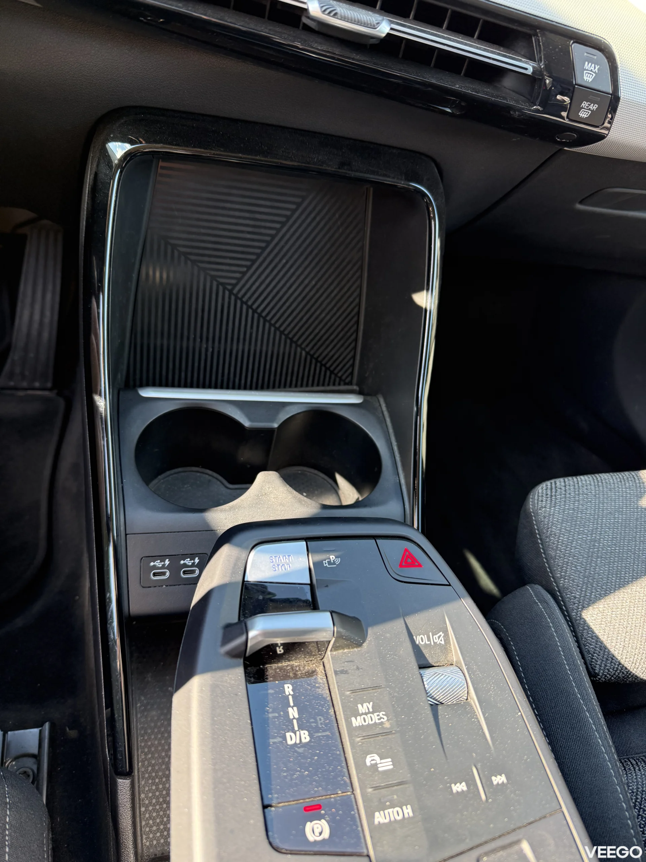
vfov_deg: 71.6
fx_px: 597
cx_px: 323
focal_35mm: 24
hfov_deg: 56.8
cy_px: 431
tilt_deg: -49.3
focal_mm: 6.76
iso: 125
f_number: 1.78
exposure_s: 1/100
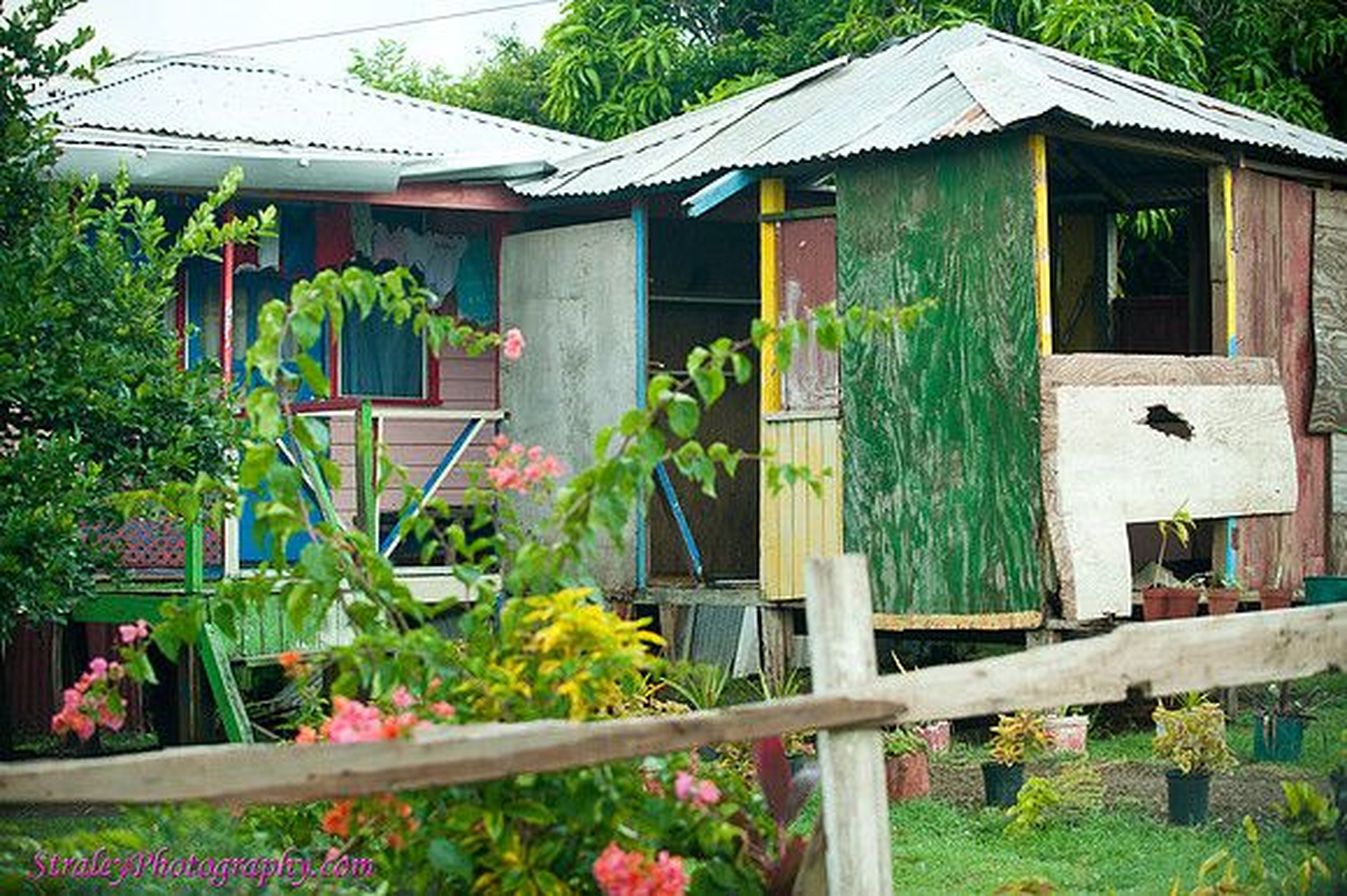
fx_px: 2992
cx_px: 674
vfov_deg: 17.0
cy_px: 448
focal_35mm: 80
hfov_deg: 25.4
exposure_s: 1/250
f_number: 3.3
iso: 800
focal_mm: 80
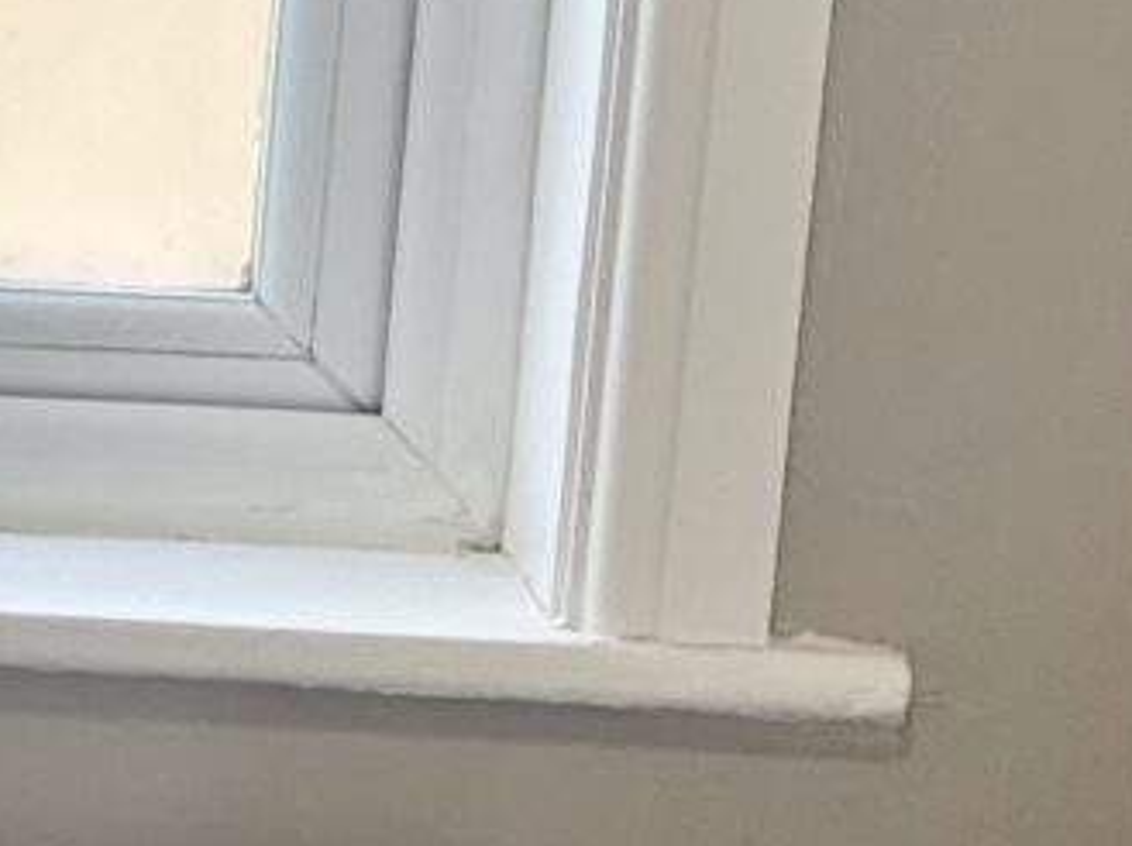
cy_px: 526
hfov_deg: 8.6
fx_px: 6109
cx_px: -2347
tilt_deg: -12.3
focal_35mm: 187
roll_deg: +2.5
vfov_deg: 7.9
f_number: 1.78
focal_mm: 6.86
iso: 80
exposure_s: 1/166
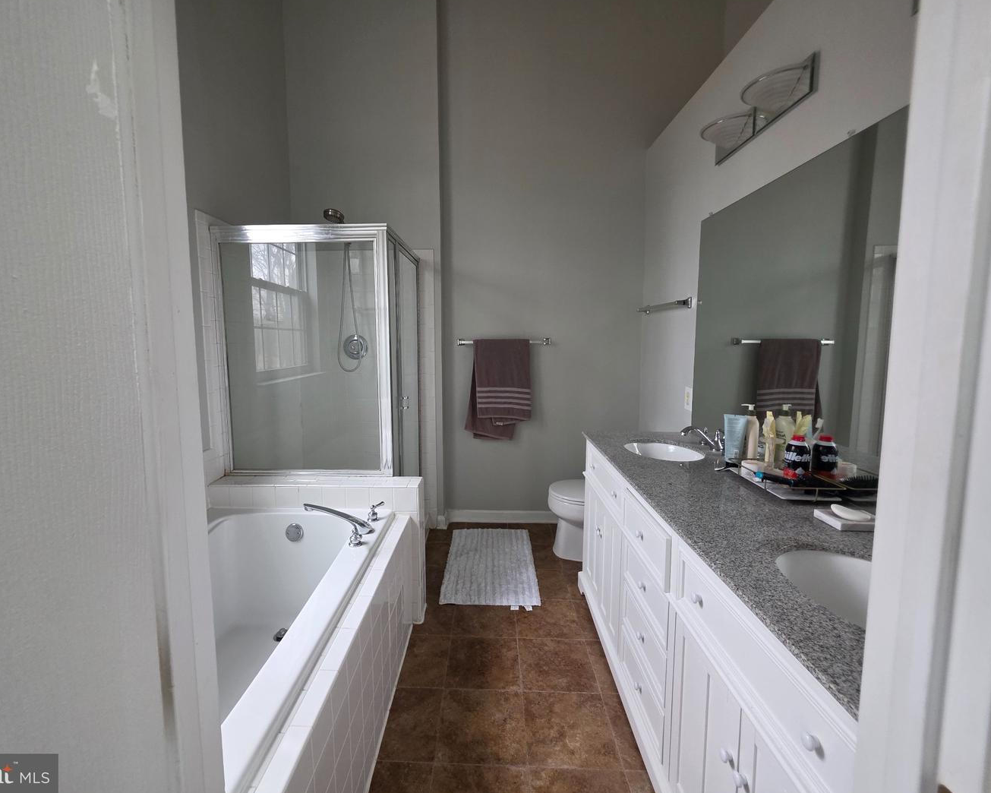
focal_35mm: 14
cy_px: 387
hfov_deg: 100.6
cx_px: 472
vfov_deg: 88.0
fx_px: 411
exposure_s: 1/60
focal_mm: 2.2
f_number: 1.9
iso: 250
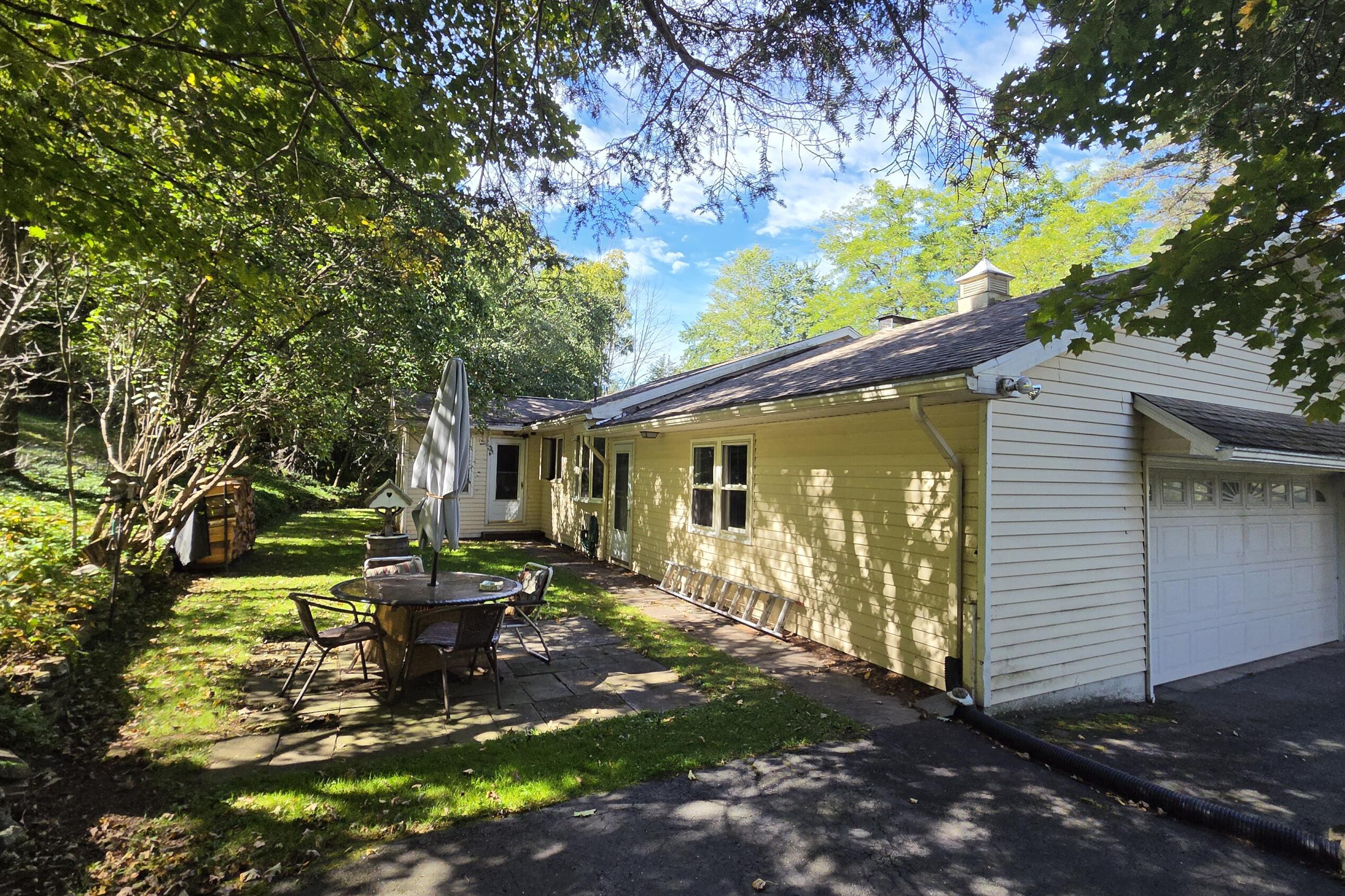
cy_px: 437
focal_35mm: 16
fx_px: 598
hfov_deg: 96.5
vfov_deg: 73.7
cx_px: 727
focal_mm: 2.2
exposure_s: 1/1019
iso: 100
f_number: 2.2
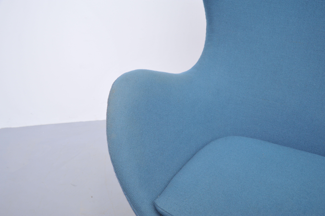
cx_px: 162
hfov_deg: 54.5
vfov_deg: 37.8
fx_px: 316
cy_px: 108
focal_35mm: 35
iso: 1600
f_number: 9
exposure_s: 1/200
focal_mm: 35
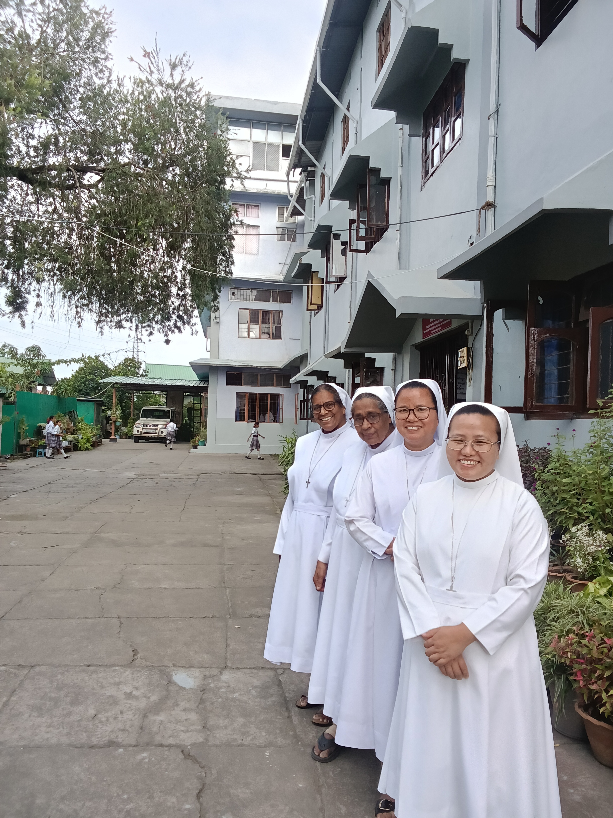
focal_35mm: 26
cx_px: 306
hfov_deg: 53.1
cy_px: 409
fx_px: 614
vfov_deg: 67.3
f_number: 2
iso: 50
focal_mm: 2.79
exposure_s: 1/260
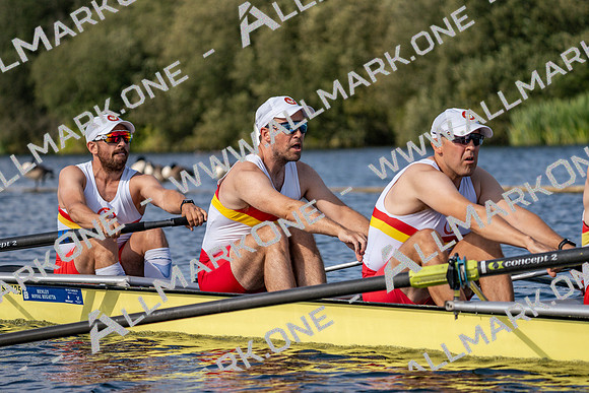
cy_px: 196
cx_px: 294
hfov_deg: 9.6
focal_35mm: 214
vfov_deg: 6.4
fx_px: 3502
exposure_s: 1/1600
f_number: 5.6
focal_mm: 214
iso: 200
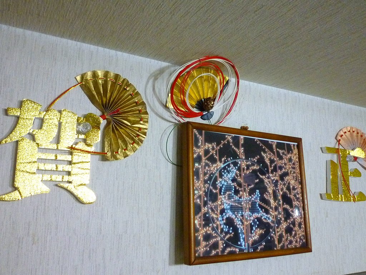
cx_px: 183
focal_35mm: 31
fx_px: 328
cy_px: 138
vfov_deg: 45.4
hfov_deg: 58.4
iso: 400
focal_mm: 4.4
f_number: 2.8
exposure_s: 1/30
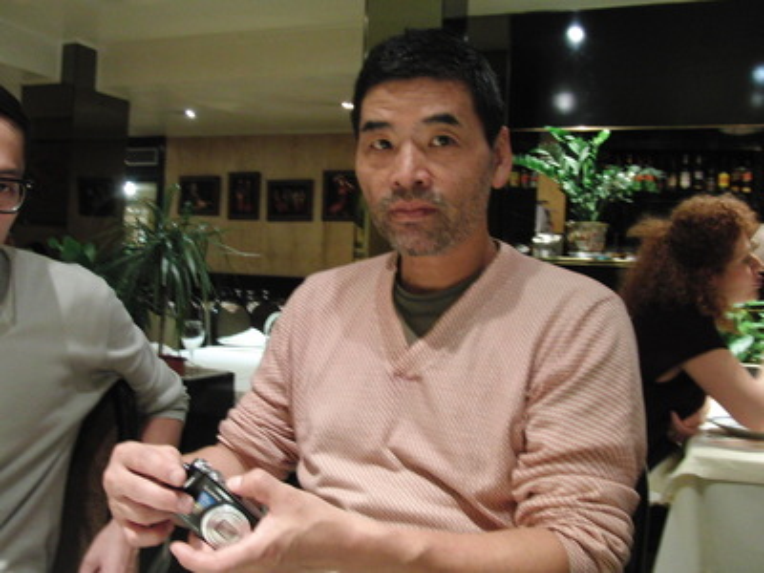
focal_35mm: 37
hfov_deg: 50.1
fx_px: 817
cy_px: 286
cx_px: 382
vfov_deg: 38.7
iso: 400
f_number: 3.6
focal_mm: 6.42
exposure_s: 1/10
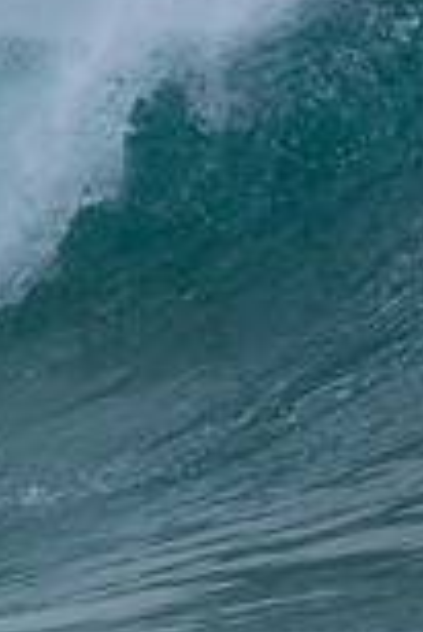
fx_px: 49587
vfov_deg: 0.7
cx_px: -542
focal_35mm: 2820
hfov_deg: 0.5
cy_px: 339
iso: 280
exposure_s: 1/1000
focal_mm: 500
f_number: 5.6
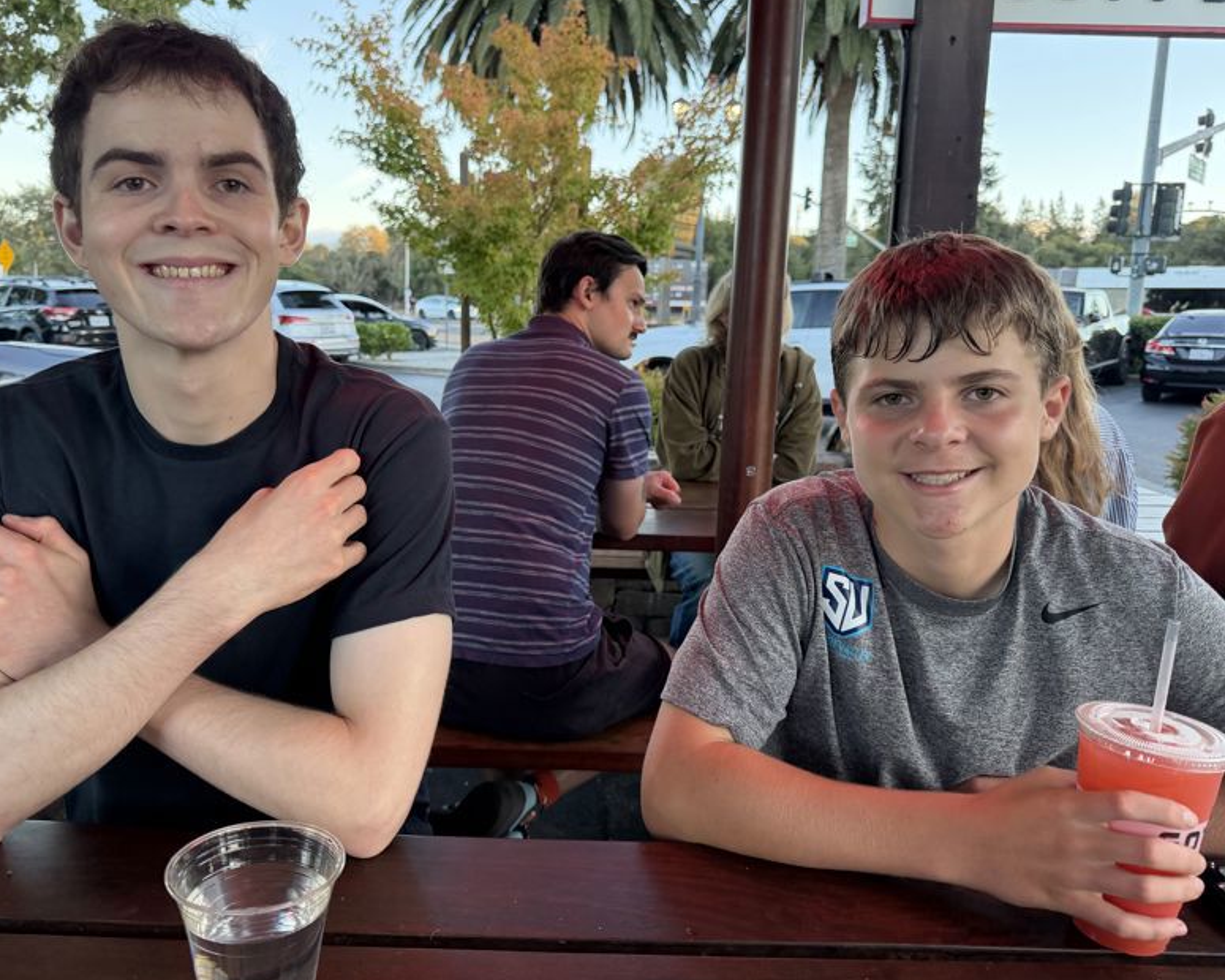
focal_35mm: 27
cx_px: 567
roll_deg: -0.9
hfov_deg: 64.0
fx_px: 979
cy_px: 463
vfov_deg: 53.2
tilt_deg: -8.3
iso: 200
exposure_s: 1/156
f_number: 1.78
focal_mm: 6.76
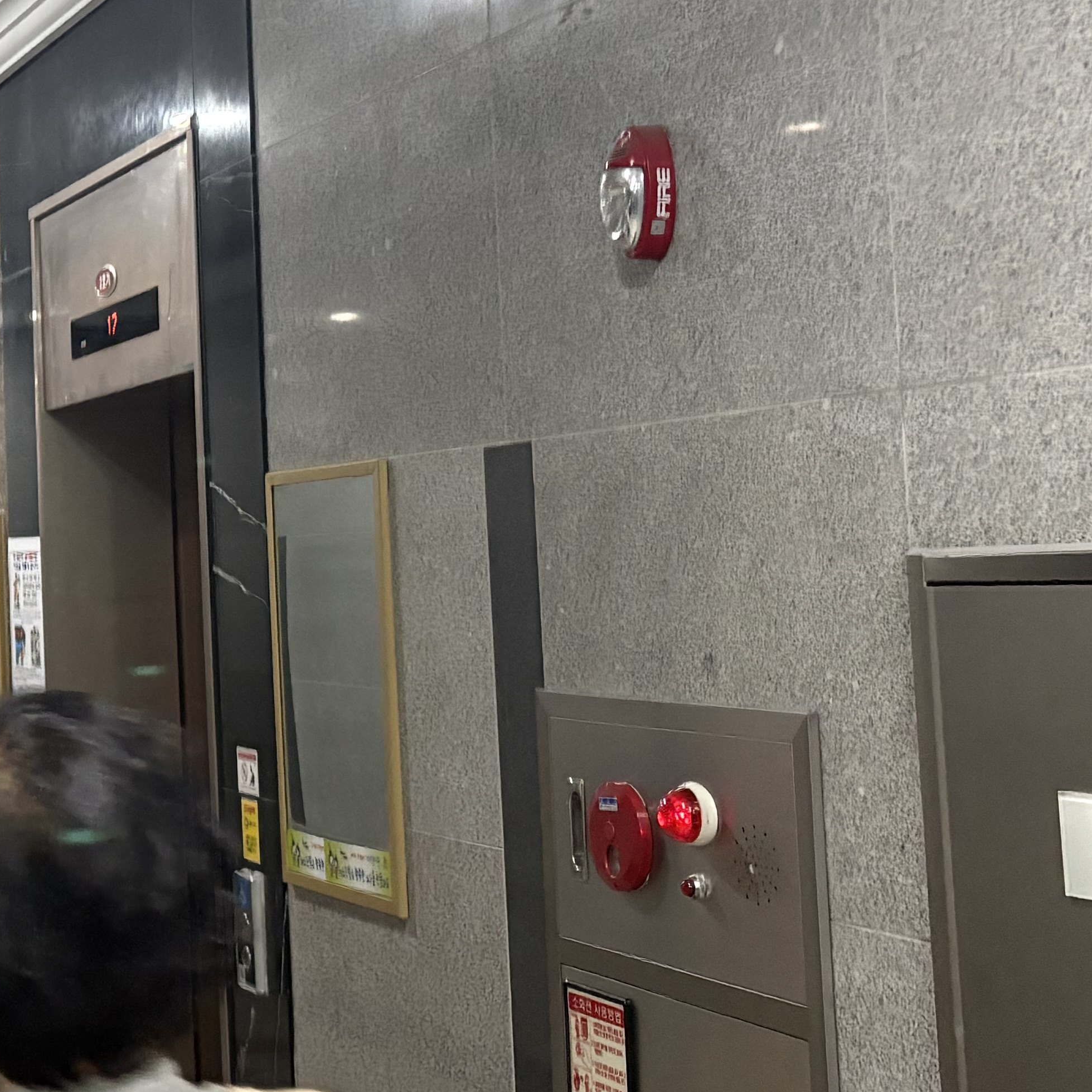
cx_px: -147
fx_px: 2391
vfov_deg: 25.6
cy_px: 381
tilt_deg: +5.3
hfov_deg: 23.9
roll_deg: +1.3
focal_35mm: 67
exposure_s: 1/60
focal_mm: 5.96
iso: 500
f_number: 1.6
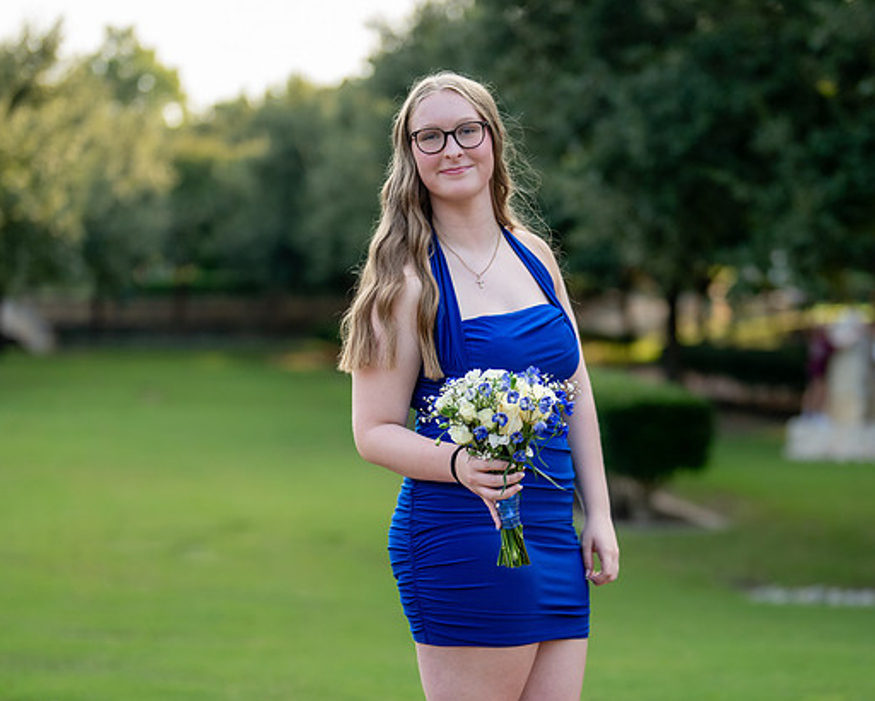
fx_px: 2383
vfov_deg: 16.6
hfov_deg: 20.8
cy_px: 519
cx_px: 542
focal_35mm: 92
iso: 200
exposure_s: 1/2000
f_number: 1.2
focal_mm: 50
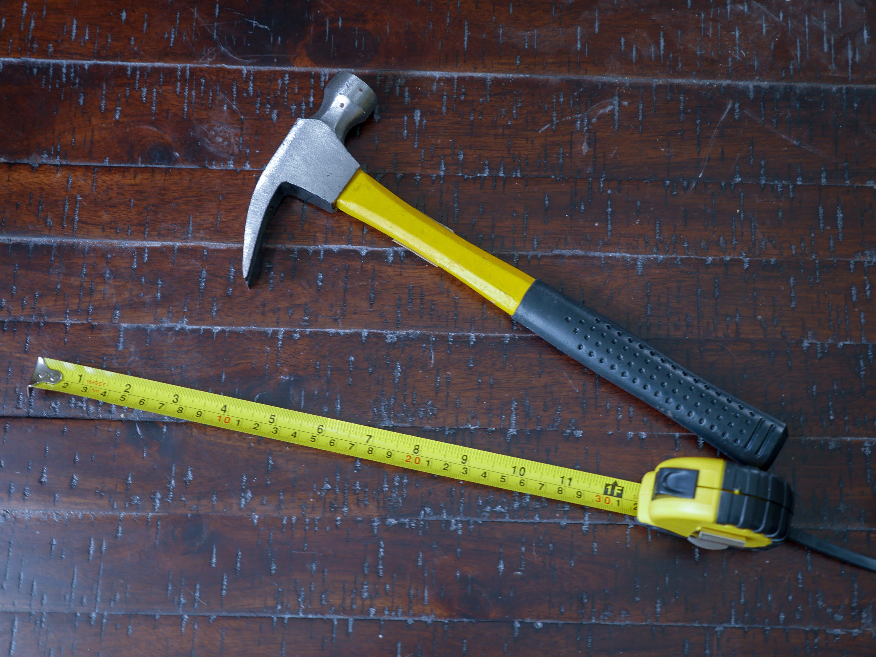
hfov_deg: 34.3
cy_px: 328
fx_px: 1417
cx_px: 438
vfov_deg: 26.1
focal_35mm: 56
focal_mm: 28
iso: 200
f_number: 2.8
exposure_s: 1/4
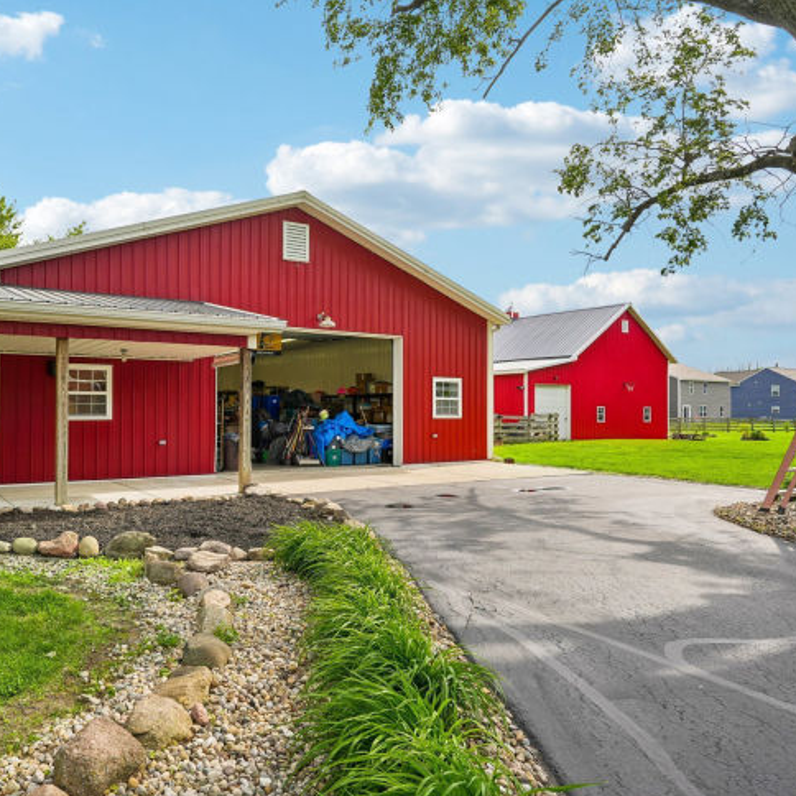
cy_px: 396
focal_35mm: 25
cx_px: 238
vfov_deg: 62.9
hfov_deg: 60.7
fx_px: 650
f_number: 8
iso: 100
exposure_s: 1/125
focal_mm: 19
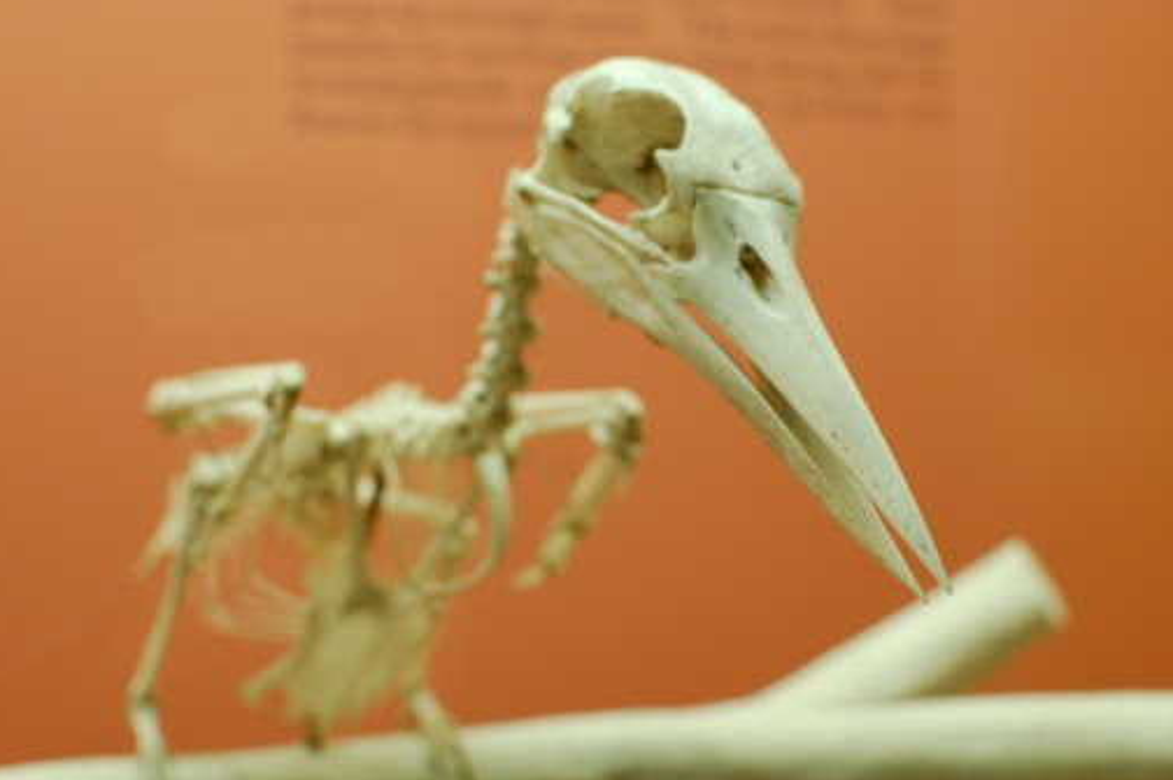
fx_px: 2169
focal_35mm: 67
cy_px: 476
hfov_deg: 30.3
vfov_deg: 20.3
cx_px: 621
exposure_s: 1/100
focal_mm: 35
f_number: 5
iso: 800
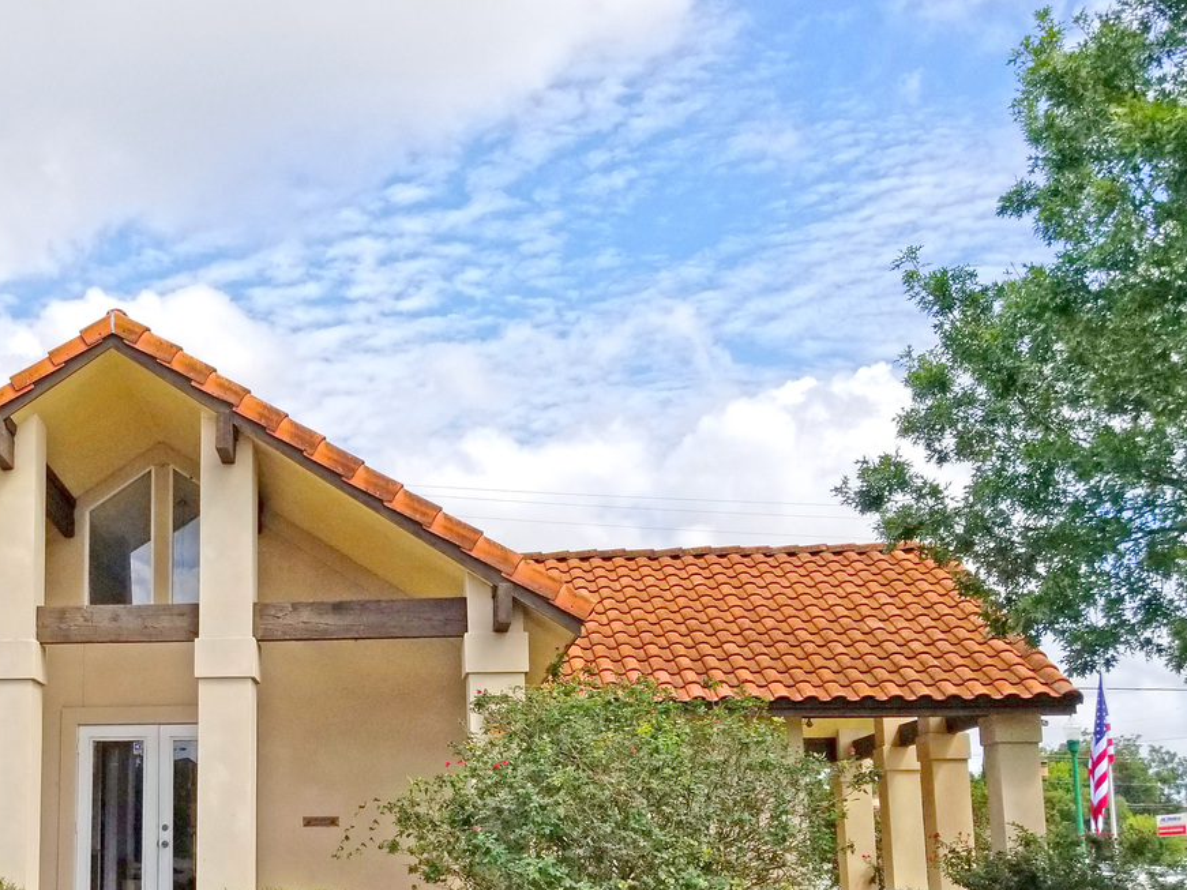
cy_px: 669
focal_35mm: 43
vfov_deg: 32.9
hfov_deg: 41.8
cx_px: 228
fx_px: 1474
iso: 50
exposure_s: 1/2576
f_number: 1.7
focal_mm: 4.25
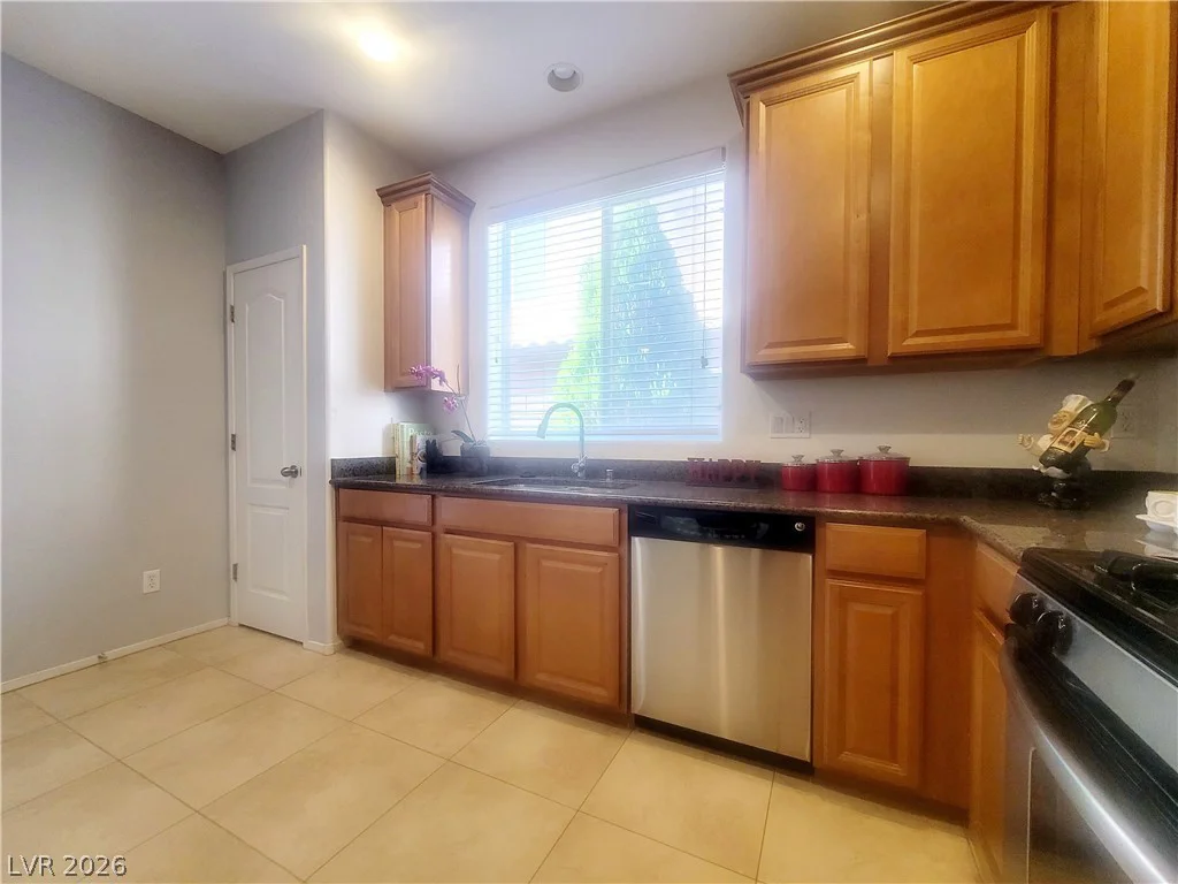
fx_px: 442
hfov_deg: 106.2
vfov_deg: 89.9
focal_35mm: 13
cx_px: 589
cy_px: 442
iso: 200
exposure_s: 1/60.2
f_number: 2.2
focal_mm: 2.2
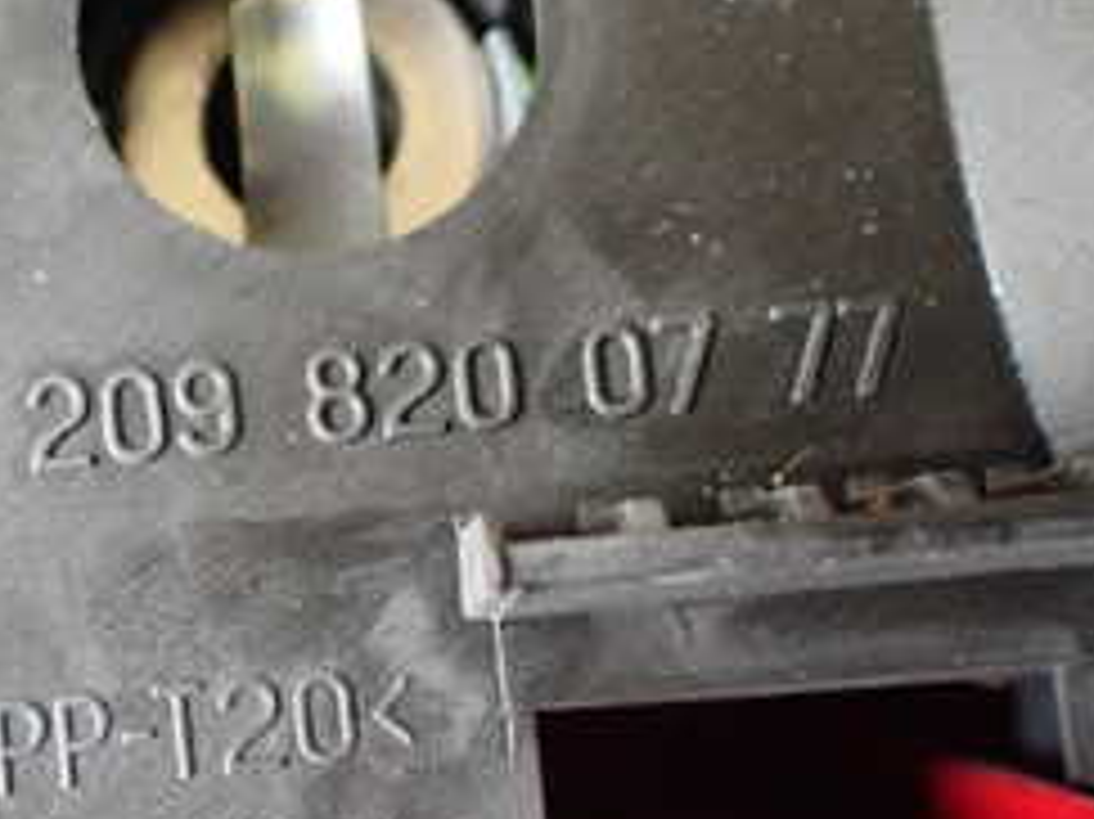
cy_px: 562
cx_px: 320
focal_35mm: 74
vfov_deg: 19.8
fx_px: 2338
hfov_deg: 26.1
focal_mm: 5.4
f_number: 2.3
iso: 640
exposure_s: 1/125
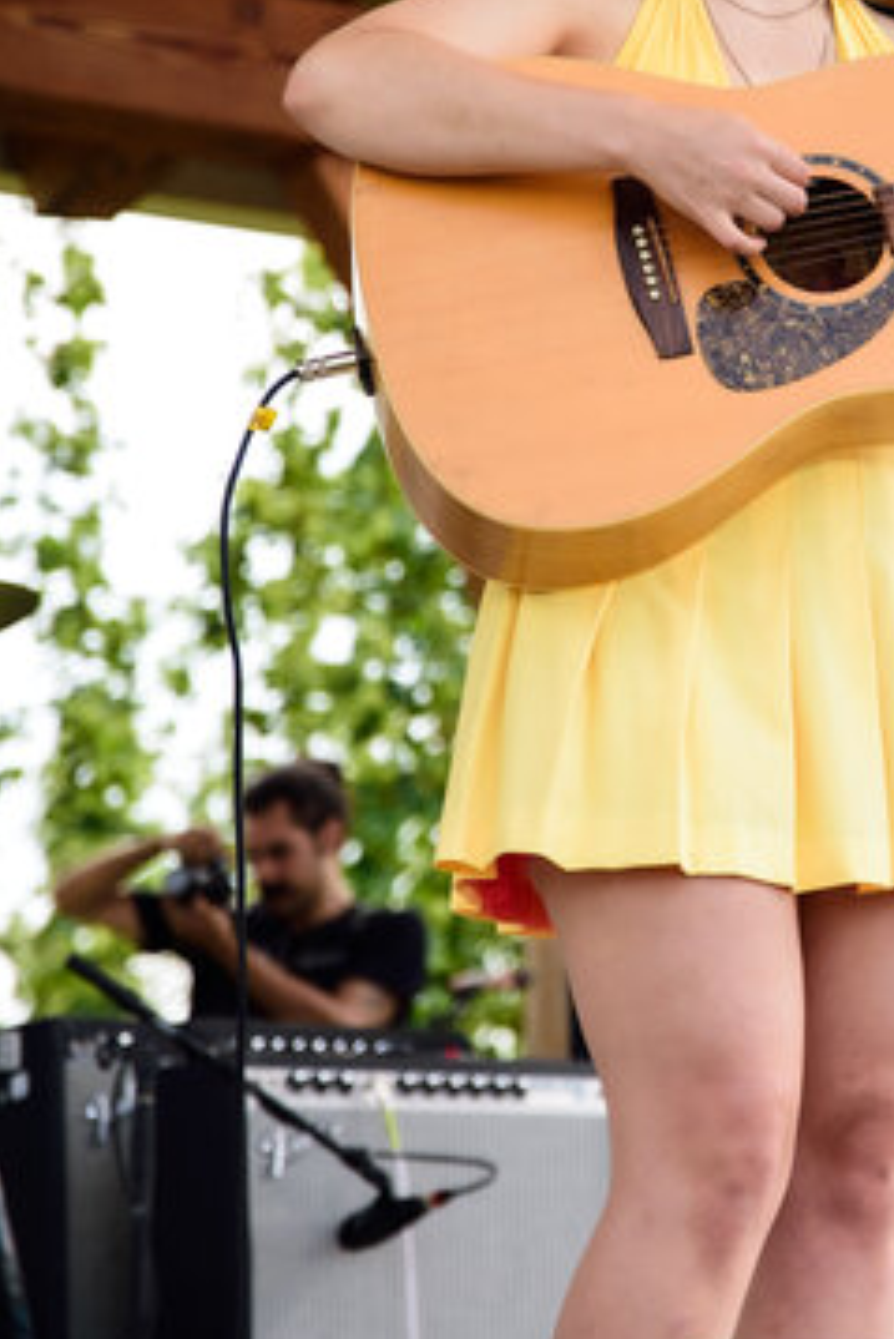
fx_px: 5098
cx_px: 840
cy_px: 393
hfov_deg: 10.0
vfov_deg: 14.9
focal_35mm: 137
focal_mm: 70
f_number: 2.8
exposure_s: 1/1000
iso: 250
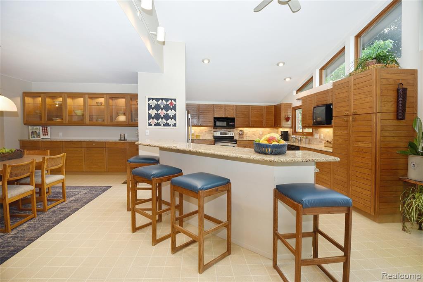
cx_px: 212
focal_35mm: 17
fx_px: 200
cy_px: 141
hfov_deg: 93.3
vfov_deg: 70.5
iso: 400
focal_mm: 17
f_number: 6.3
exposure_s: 1/60
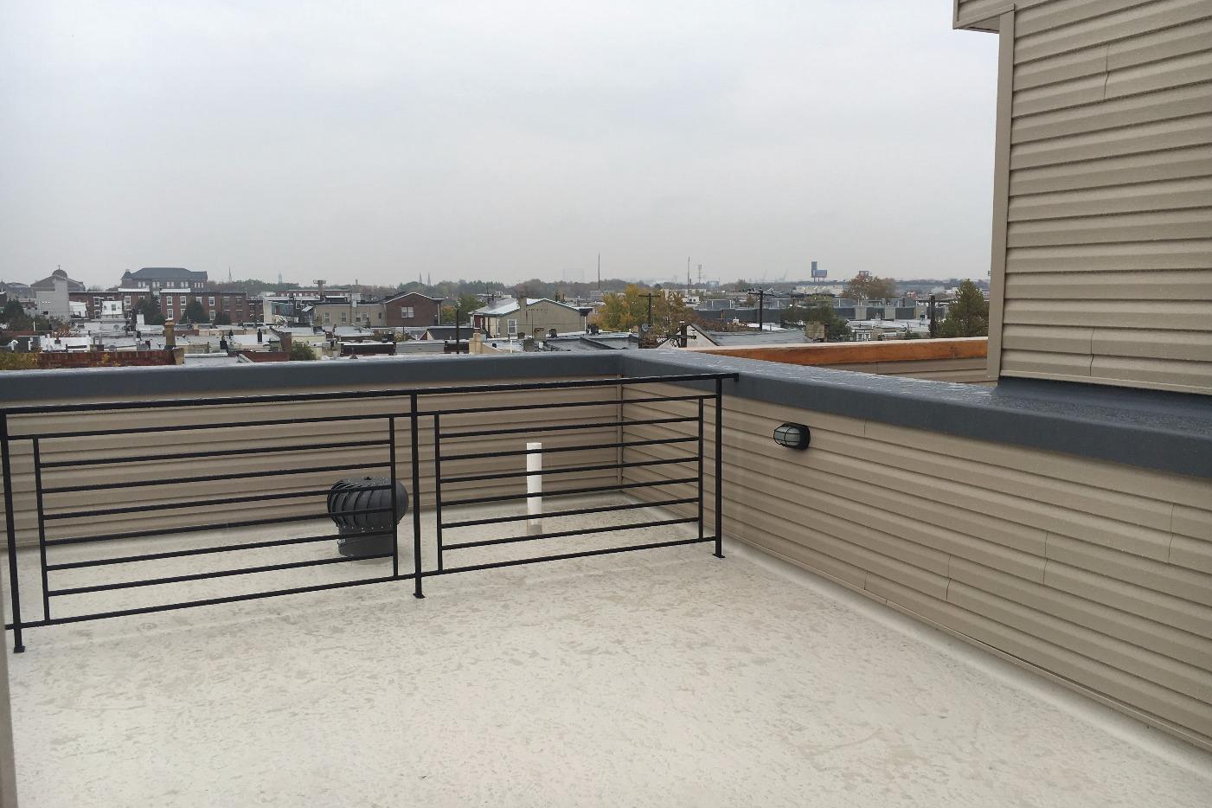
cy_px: 405
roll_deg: +0.7
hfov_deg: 60.3
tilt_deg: -5.6
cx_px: 609
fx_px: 1044
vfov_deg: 42.3
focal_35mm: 31
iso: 25
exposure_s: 1/382
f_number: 2.2
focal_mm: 4.15
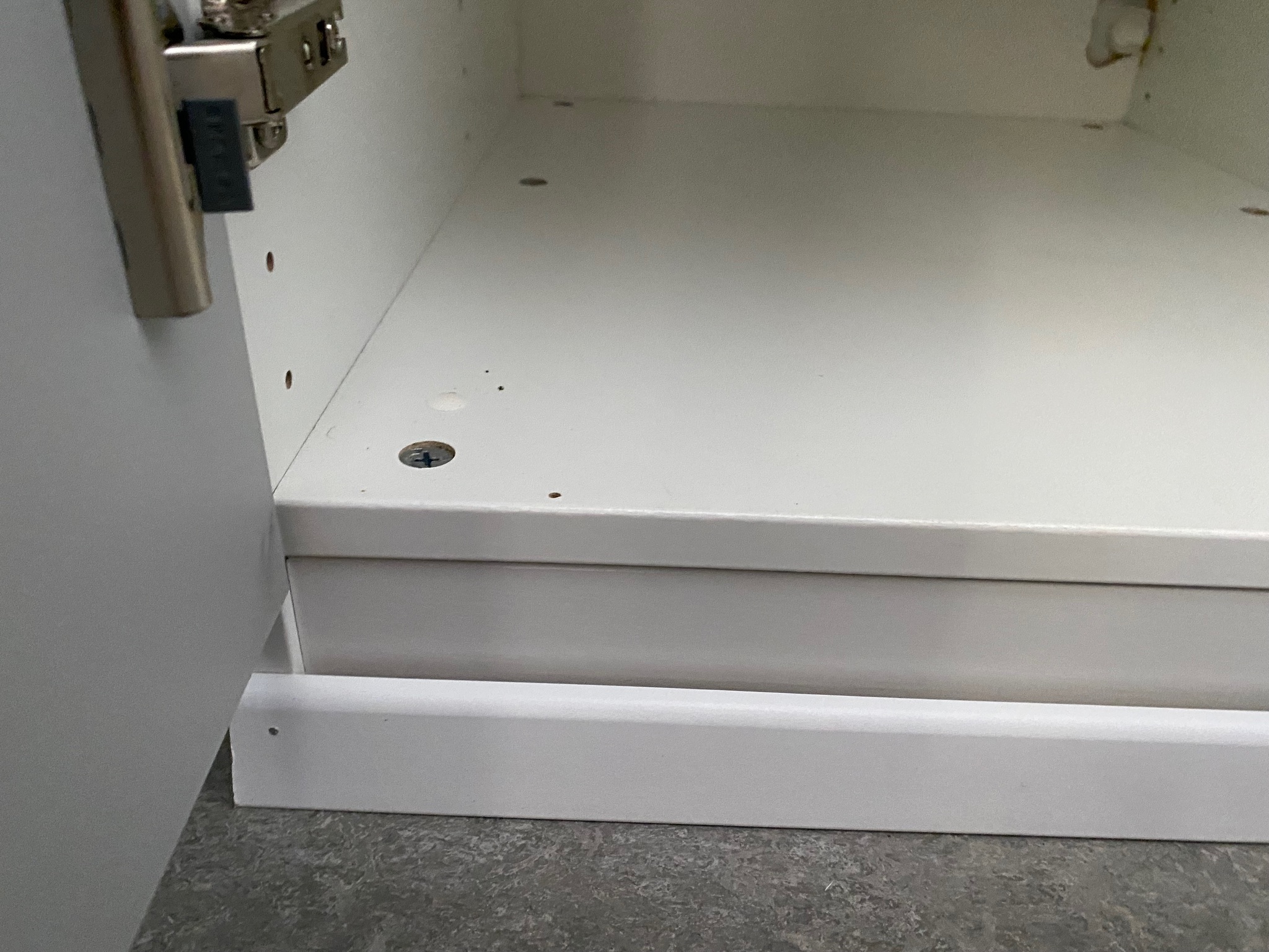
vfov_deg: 53.1
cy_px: 476
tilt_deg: -32.1
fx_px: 953
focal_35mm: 26
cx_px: 634
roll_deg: -2.4
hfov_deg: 67.3
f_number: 1.8
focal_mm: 4.25
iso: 500
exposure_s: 1/49
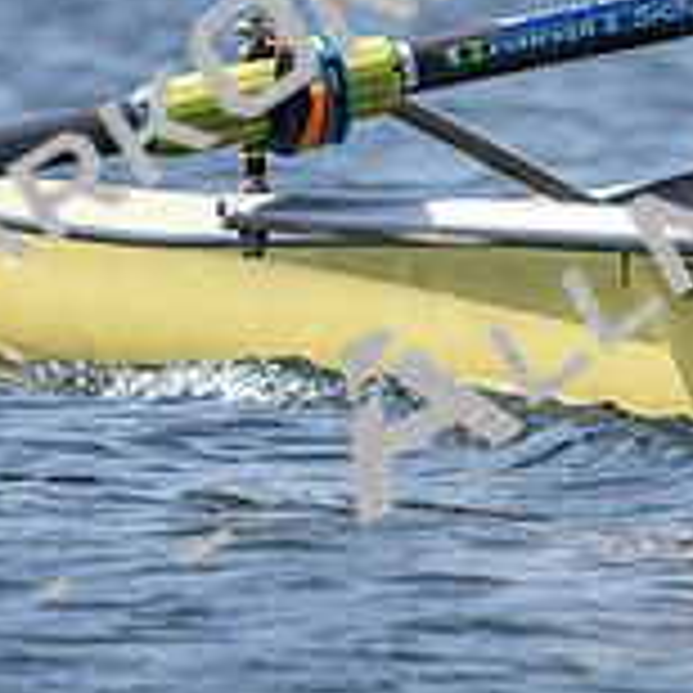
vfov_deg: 1.8
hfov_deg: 1.8
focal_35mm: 958
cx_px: 1256
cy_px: -173
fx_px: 21698
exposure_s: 1/2000
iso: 320
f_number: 5.6
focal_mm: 300
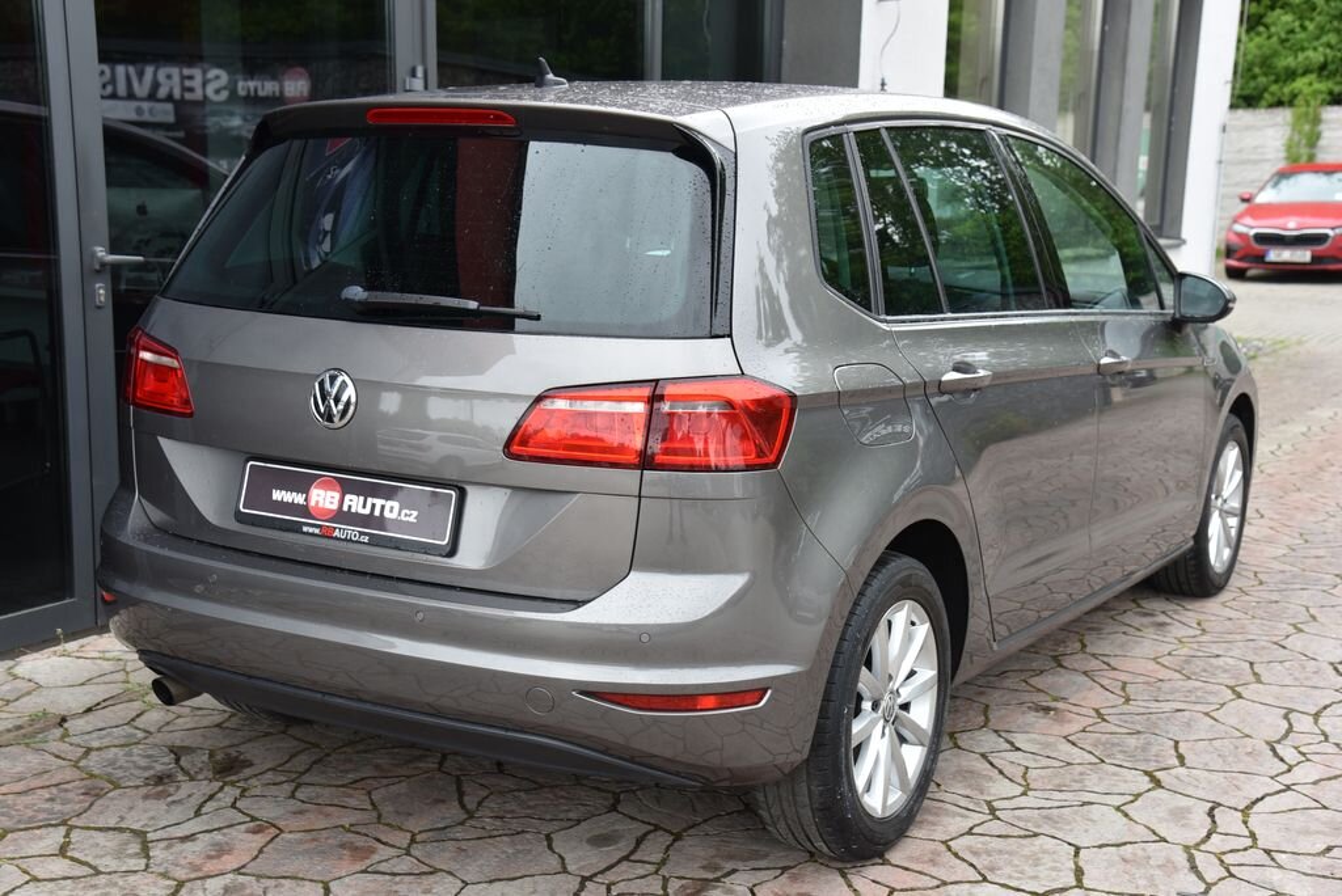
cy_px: 448
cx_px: 671
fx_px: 1716
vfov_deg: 29.3
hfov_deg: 42.7
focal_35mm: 46
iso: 500
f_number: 5
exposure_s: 1/100
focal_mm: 46
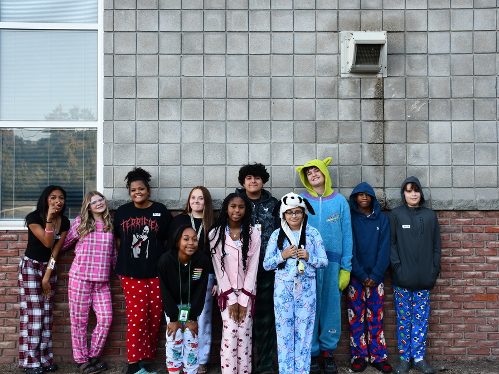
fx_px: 634
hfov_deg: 42.9
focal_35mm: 44
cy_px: 188
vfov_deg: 32.9
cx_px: 253
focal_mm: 27
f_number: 5
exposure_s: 1/250
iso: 400
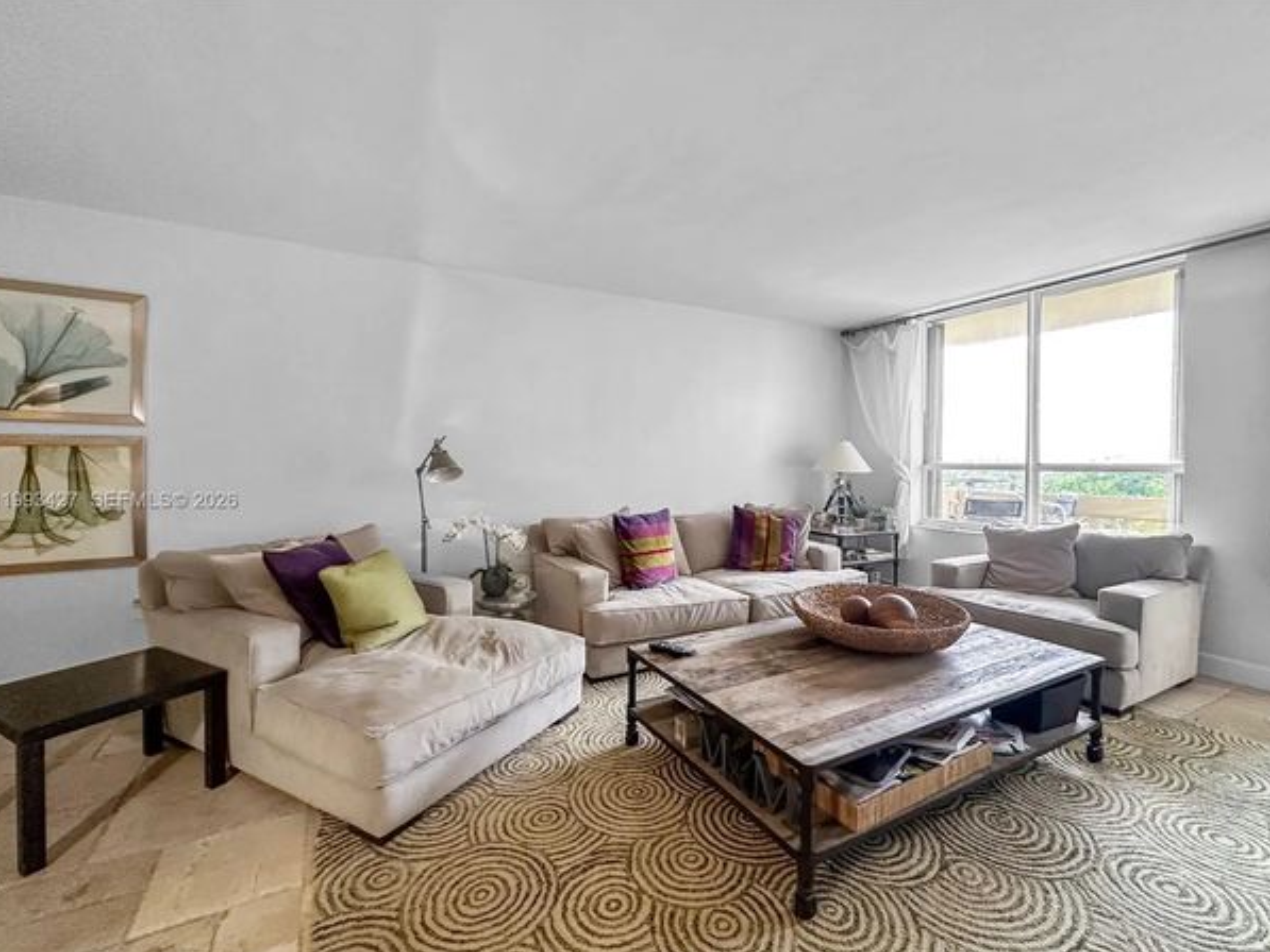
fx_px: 550
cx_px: 653
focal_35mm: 15
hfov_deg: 98.1
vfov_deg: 81.7
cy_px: 502
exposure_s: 1/60
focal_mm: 2.22
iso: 400
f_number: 2.2
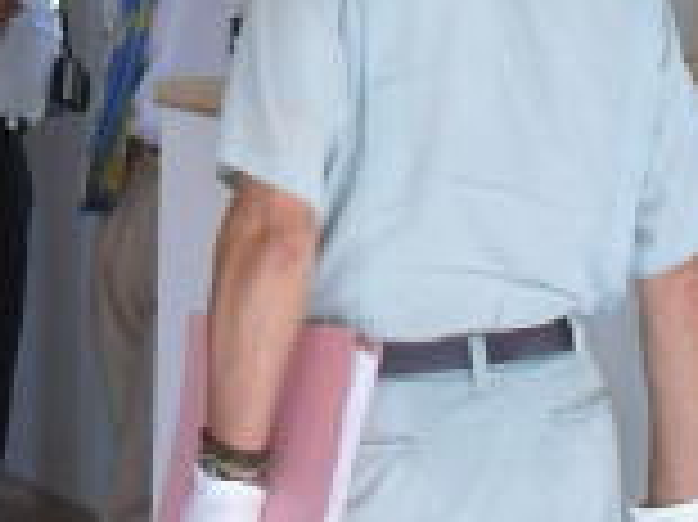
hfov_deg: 12.9
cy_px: -441
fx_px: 3002
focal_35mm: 149
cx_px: -180
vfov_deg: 9.4
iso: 200
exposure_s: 1/100
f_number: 3.1
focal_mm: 6.3
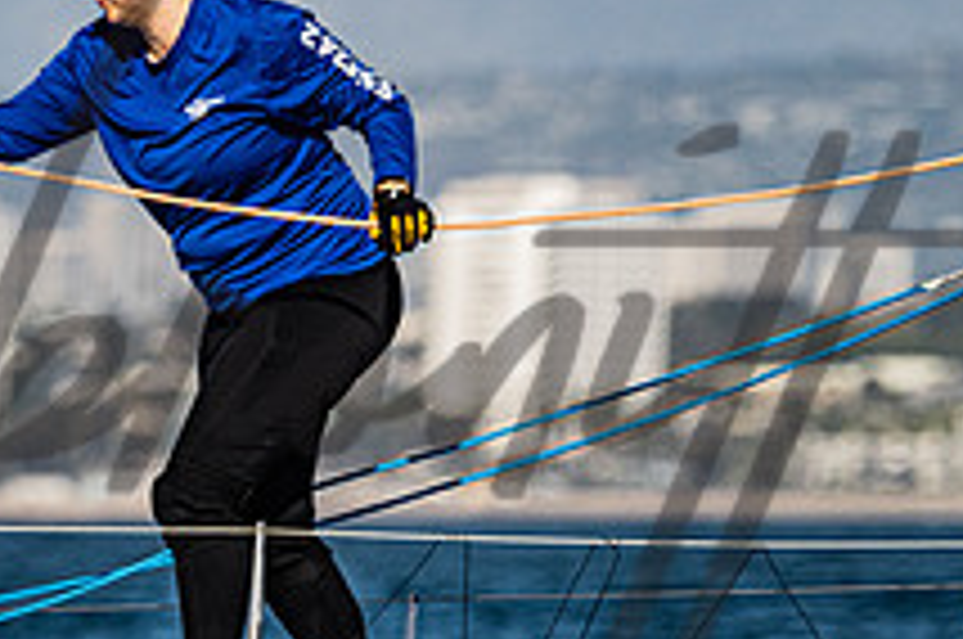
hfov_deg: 2.9
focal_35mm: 700
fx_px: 18697
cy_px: 430
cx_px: 133
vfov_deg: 2.0
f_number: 5.6
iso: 320
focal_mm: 230
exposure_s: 1/3200
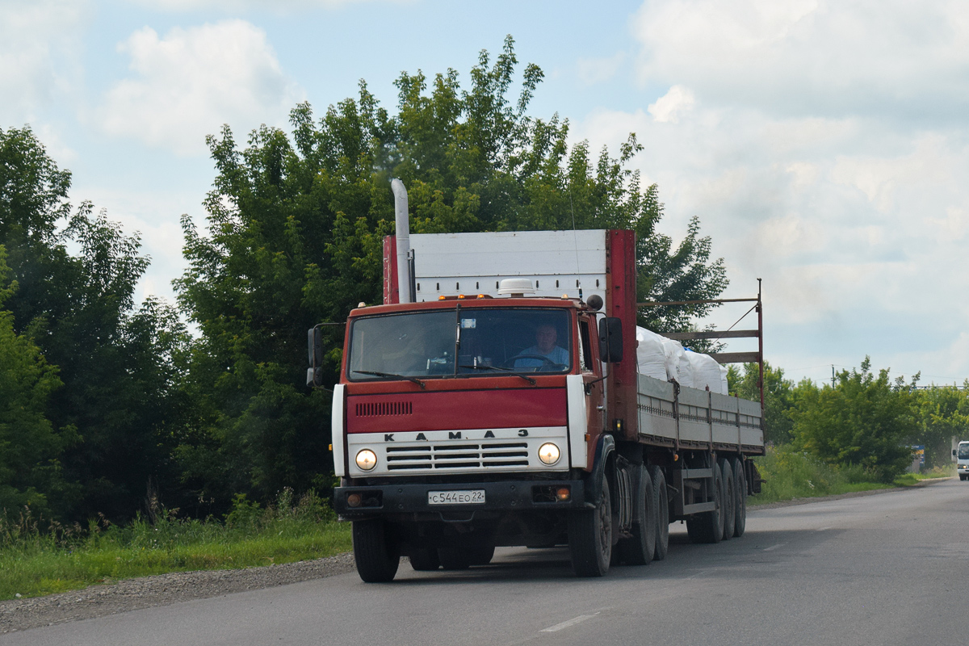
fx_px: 2220
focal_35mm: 82
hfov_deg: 24.6
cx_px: 484
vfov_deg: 16.6
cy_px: 323
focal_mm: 55
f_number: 7.1
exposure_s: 1/1250
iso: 400
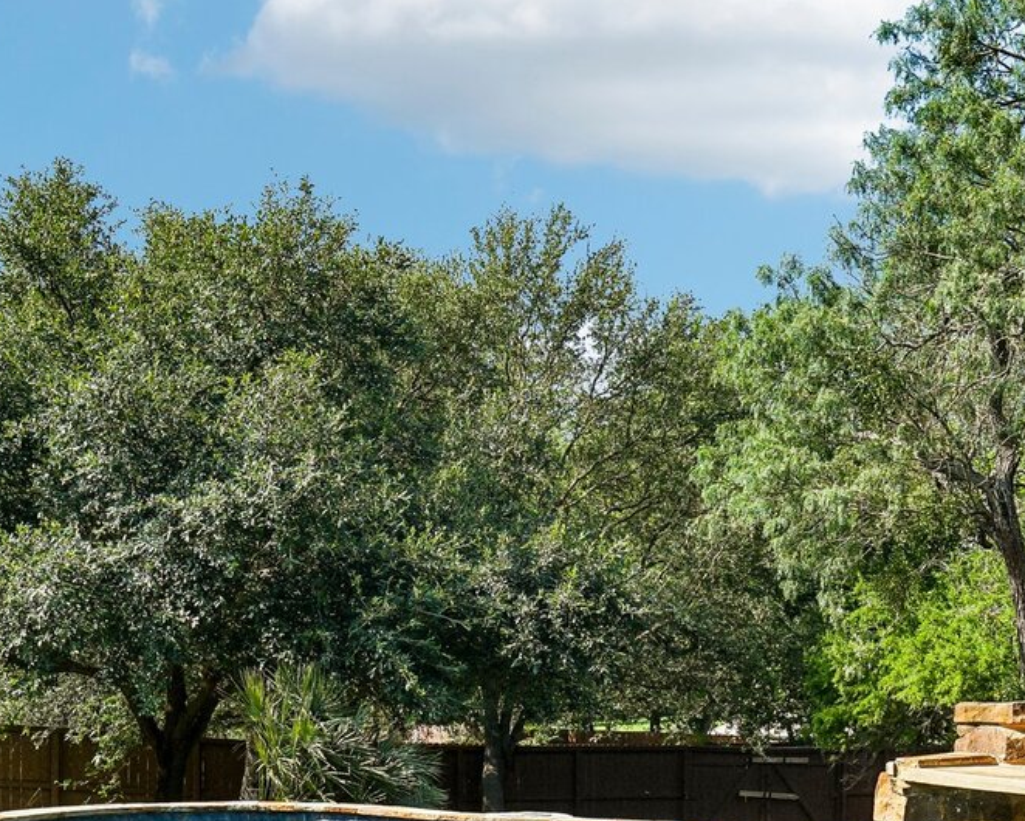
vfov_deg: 24.2
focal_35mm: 62
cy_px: 660
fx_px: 1881
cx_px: 763
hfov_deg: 30.0
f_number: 8
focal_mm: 27
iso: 200
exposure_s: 1/400
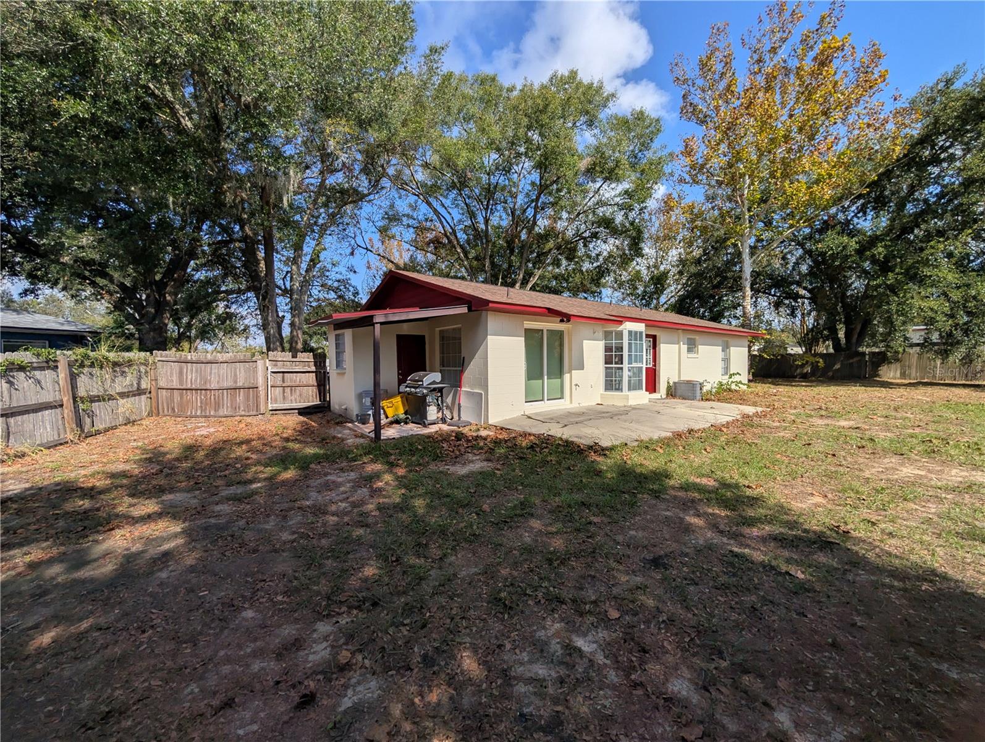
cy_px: 371
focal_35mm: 12
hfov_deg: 110.5
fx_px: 342
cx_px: 492
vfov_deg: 94.6
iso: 50
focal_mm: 2.02
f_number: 1.7
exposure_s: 1/5780
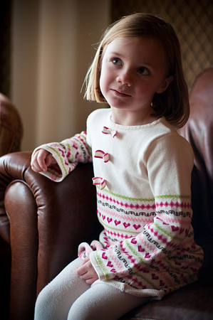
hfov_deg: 18.1
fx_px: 667
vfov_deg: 27.0
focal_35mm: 75
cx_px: 106
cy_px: 160
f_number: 1.8
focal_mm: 50
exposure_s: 1/125
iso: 400
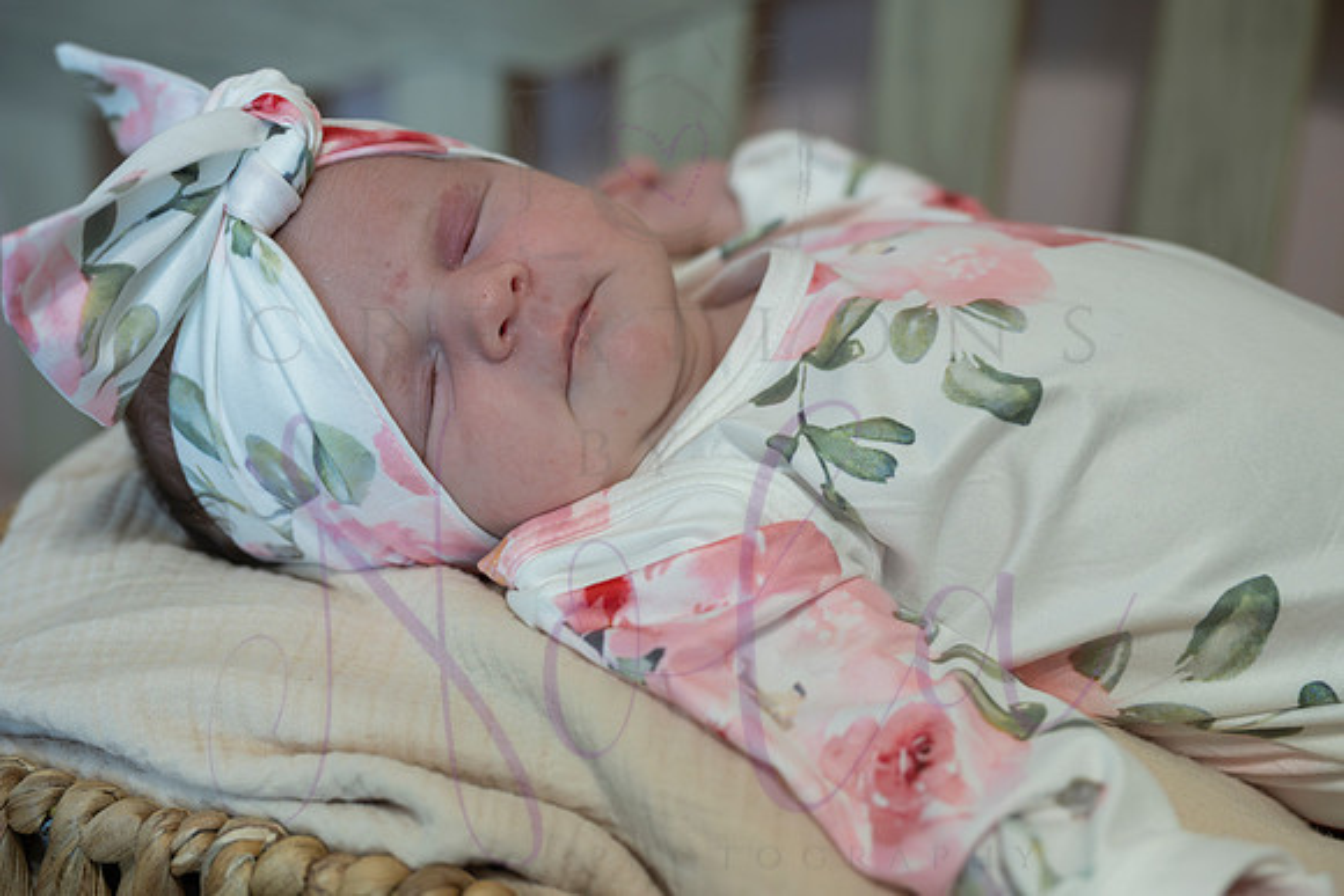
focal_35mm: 58
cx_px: 656
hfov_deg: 34.3
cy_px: 437
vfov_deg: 23.2
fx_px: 2181
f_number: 4
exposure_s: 1/320
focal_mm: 56
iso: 3200
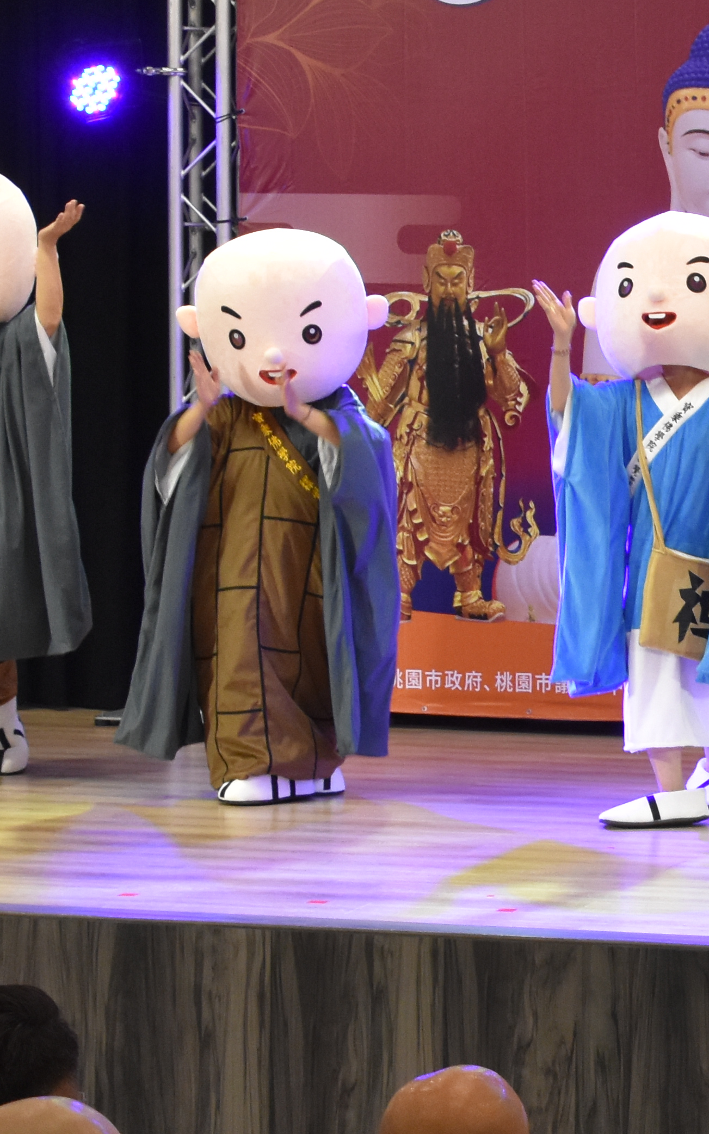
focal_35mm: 132
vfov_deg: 15.8
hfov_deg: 9.6
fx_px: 4081
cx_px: 1097
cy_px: 576
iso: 1600
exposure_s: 1/125
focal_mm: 30
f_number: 5.6
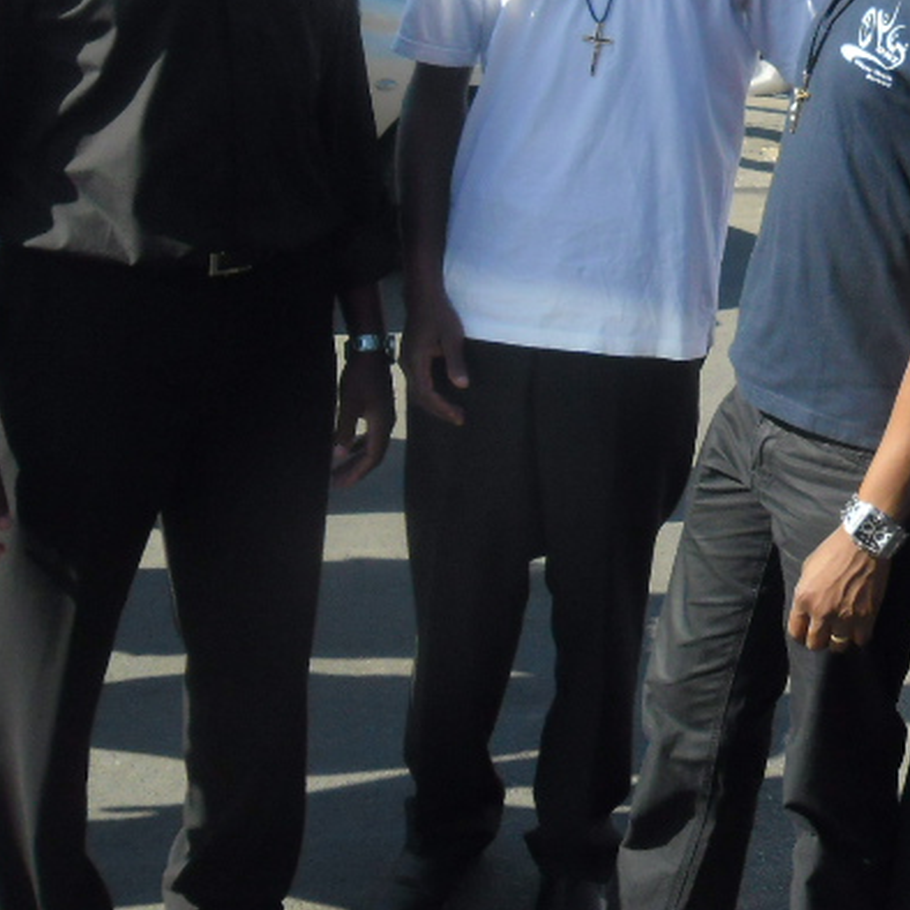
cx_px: 1049
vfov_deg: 27.1
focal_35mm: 62
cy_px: 173
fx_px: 1844
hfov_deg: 25.3
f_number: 3.5
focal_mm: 4.9
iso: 80
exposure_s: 1/449
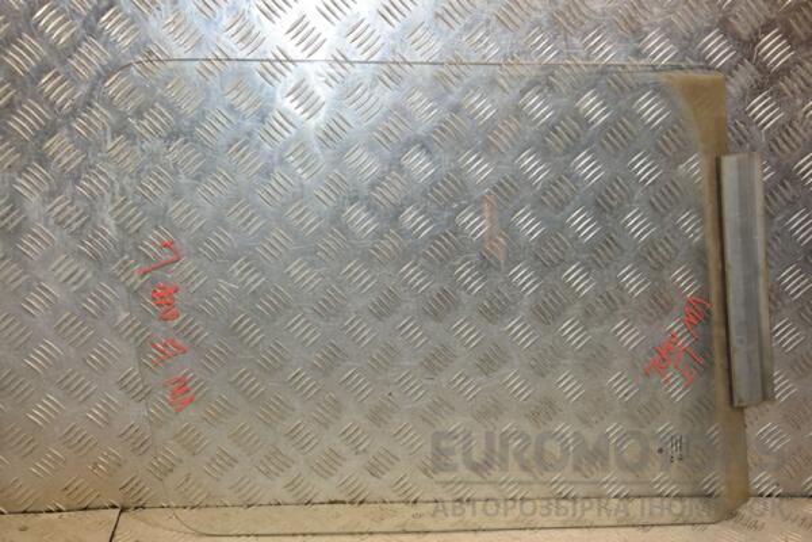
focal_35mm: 45
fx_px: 1015
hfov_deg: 43.6
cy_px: 271
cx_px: 406
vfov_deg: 29.9
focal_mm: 30
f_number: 5.6
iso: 800
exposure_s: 1/200
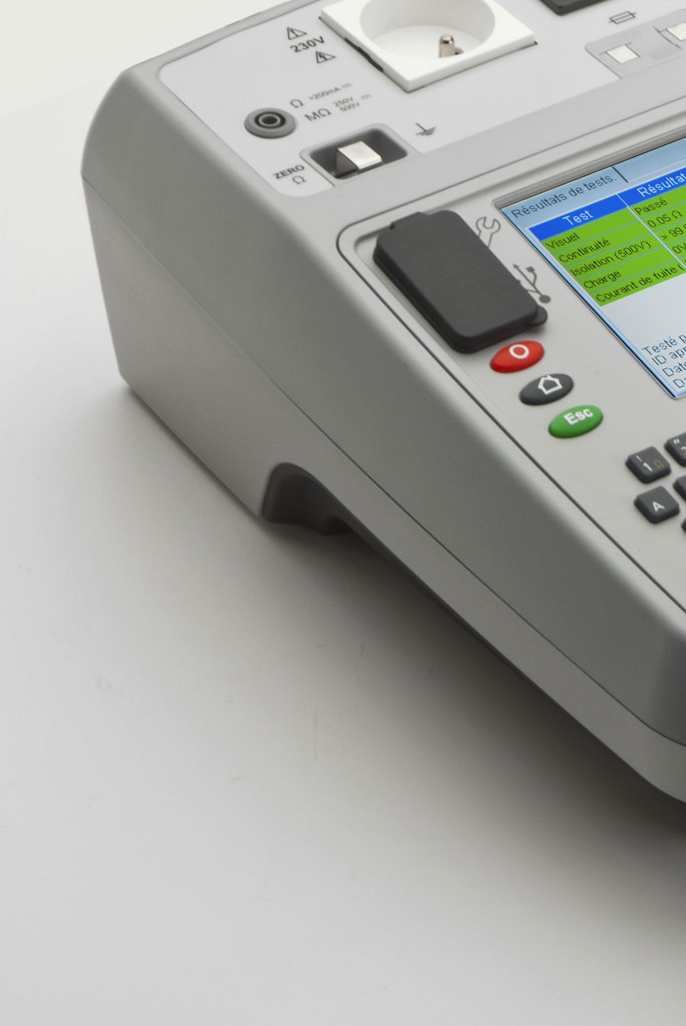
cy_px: 260
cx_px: 705
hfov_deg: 6.9
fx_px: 5703
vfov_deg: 10.3
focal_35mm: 200
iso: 100
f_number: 20
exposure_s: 1/60
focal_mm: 62
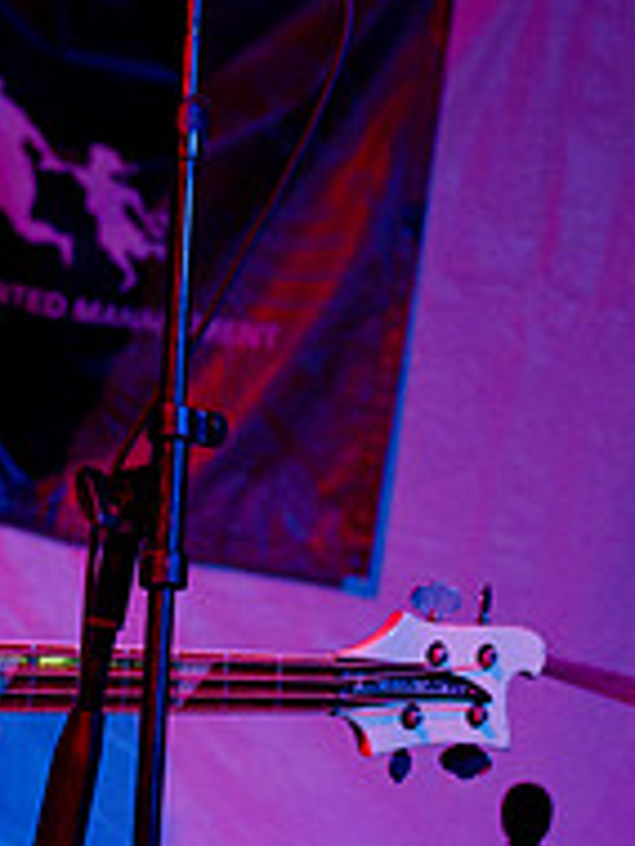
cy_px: 184
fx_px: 2935
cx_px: 18
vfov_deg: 16.3
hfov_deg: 12.2
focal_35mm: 120
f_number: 2.8
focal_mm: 35
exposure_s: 1/160
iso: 1250
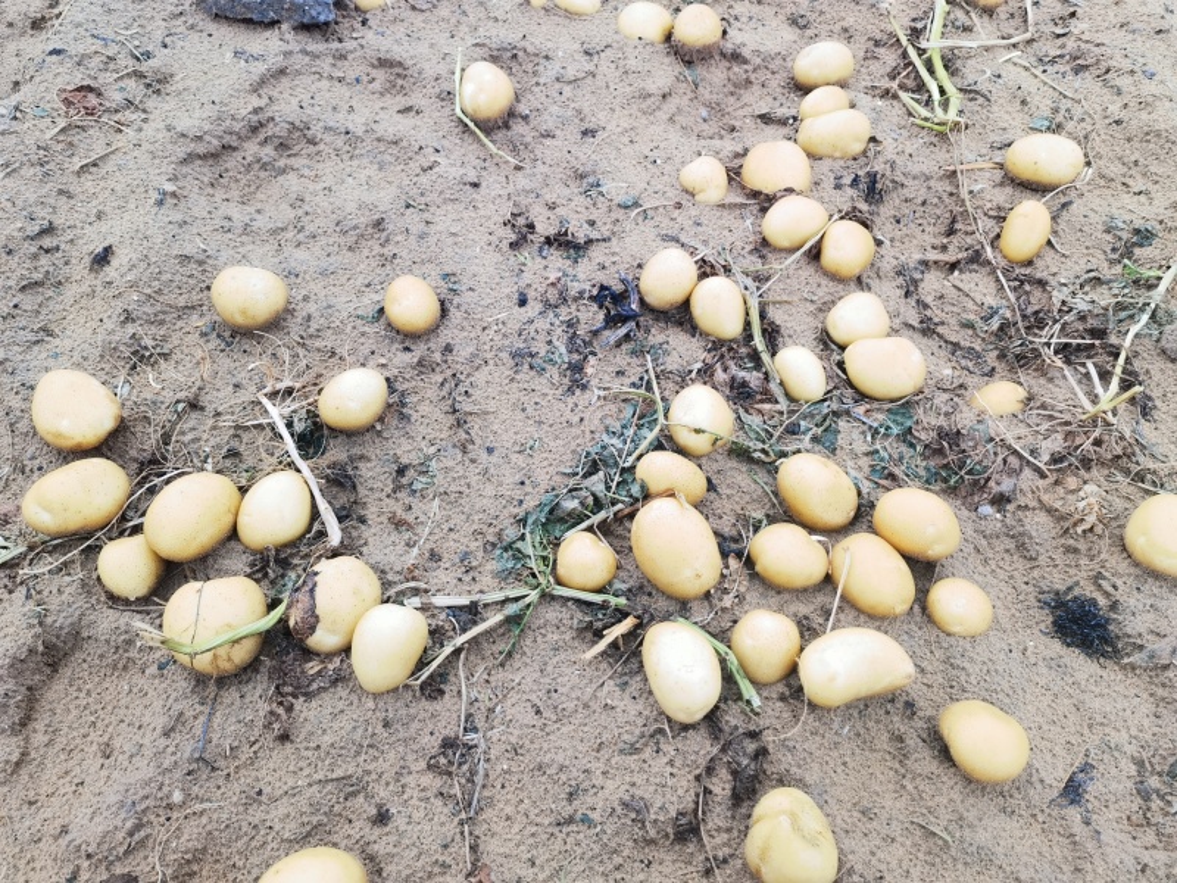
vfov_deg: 51.4
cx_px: 588
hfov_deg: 65.3
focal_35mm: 27
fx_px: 918
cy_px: 442
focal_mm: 6.67
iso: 50
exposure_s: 1/125
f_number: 1.9
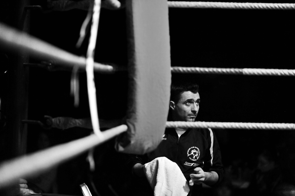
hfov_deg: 15.8
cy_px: 98
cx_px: 148
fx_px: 1064
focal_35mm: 130
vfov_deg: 10.5
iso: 3200
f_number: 2.8
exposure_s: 1/320
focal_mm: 130
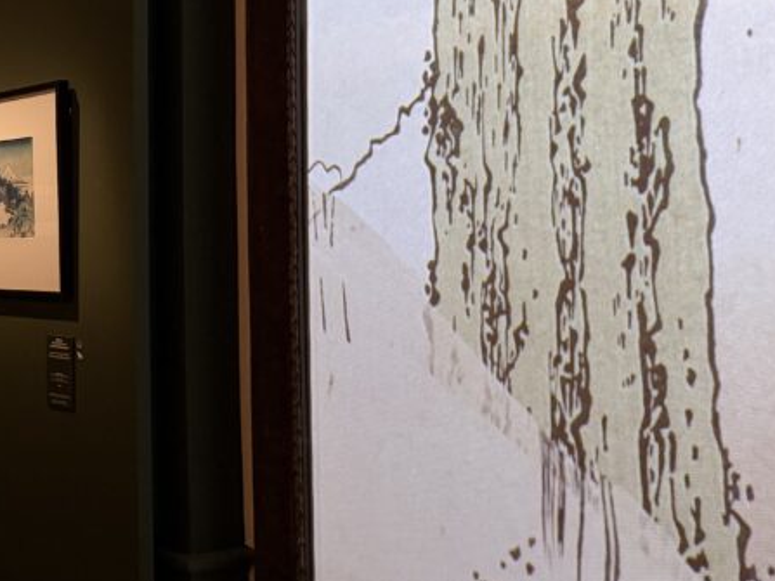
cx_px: -9
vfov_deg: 26.4
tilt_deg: +1.3
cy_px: 205
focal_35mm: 55
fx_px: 1231
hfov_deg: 32.1
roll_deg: +0.8
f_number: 1.78
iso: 500
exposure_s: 1/50
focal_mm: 6.76
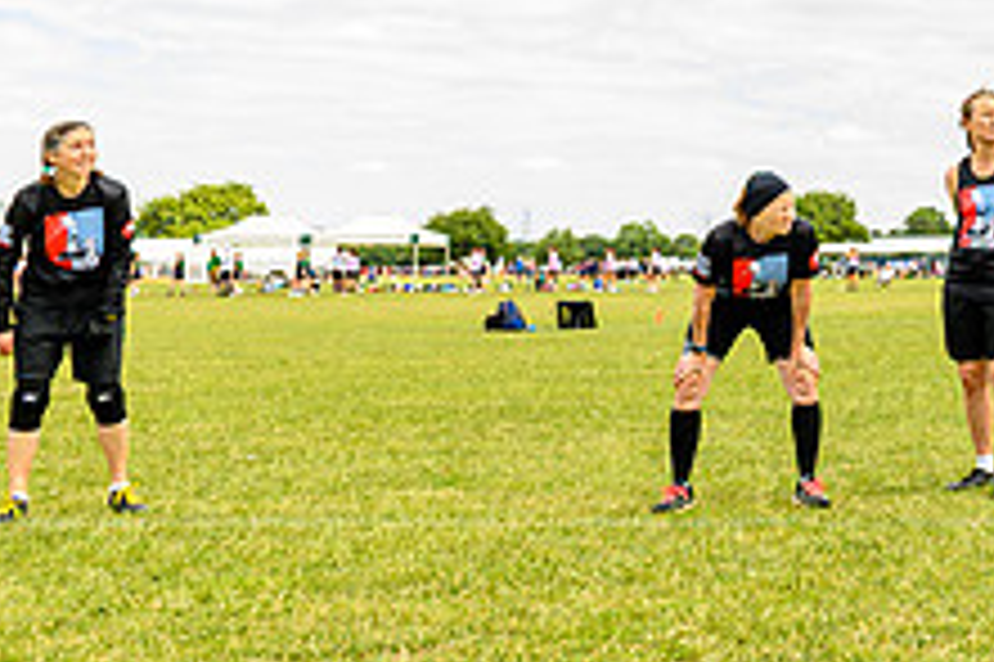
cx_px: 1384
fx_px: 2042
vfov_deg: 17.9
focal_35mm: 74
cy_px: -7
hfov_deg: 23.3
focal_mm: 24
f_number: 5.6
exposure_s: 1/100
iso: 100
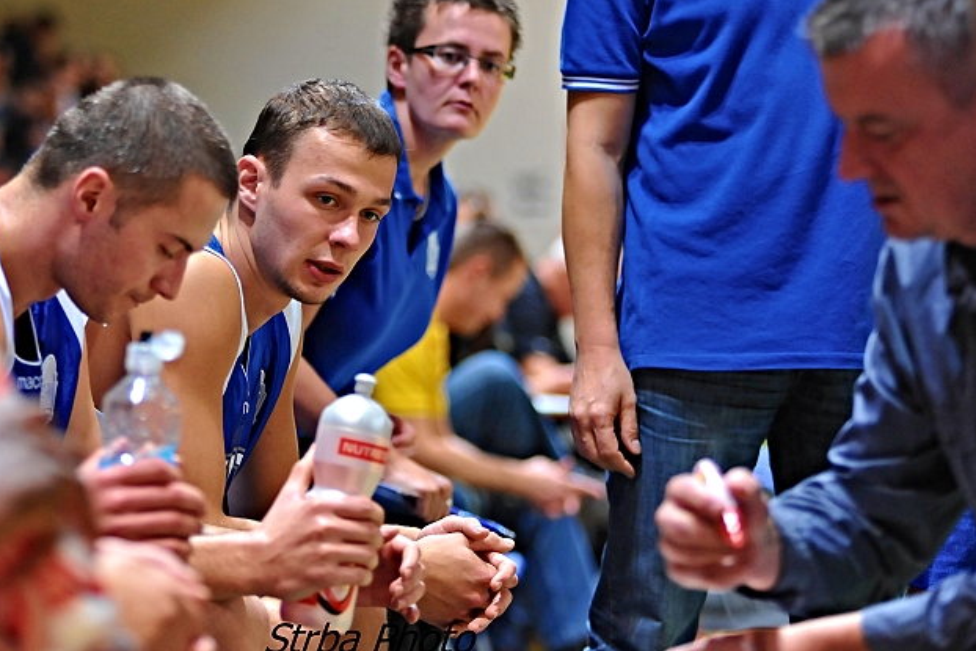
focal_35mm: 162
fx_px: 4393
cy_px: 217
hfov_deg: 12.7
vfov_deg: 8.5
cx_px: 319
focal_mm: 112
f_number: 2.8
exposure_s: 1/320
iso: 2500
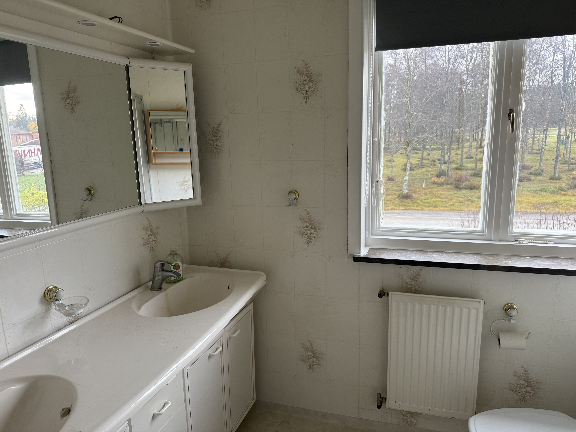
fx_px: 399
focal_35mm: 24
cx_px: 288
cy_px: 216
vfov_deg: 56.8
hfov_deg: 71.6
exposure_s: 1/121
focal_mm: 6.76
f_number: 1.78
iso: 200
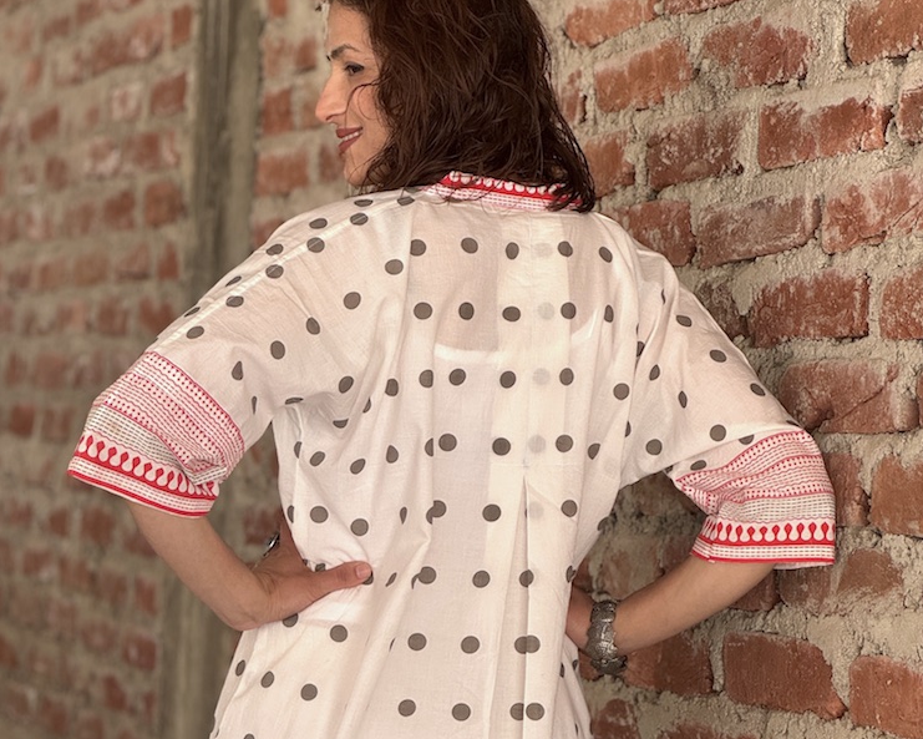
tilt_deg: -1.2
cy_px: 553
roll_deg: -3.2
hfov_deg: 19.0
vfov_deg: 15.2
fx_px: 2759
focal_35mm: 101
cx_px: 460
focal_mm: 9
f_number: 2.8
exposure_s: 1/99
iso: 125
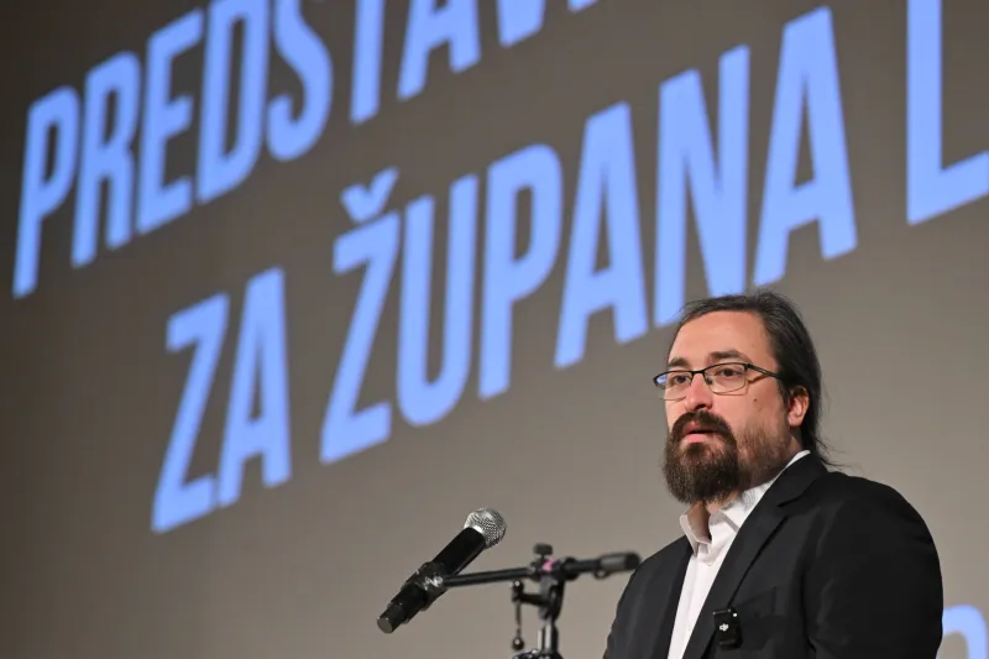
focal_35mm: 145
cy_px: 330
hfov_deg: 14.2
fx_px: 3982
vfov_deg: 9.5
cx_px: 494
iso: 3200
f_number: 4
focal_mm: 145
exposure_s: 1/160
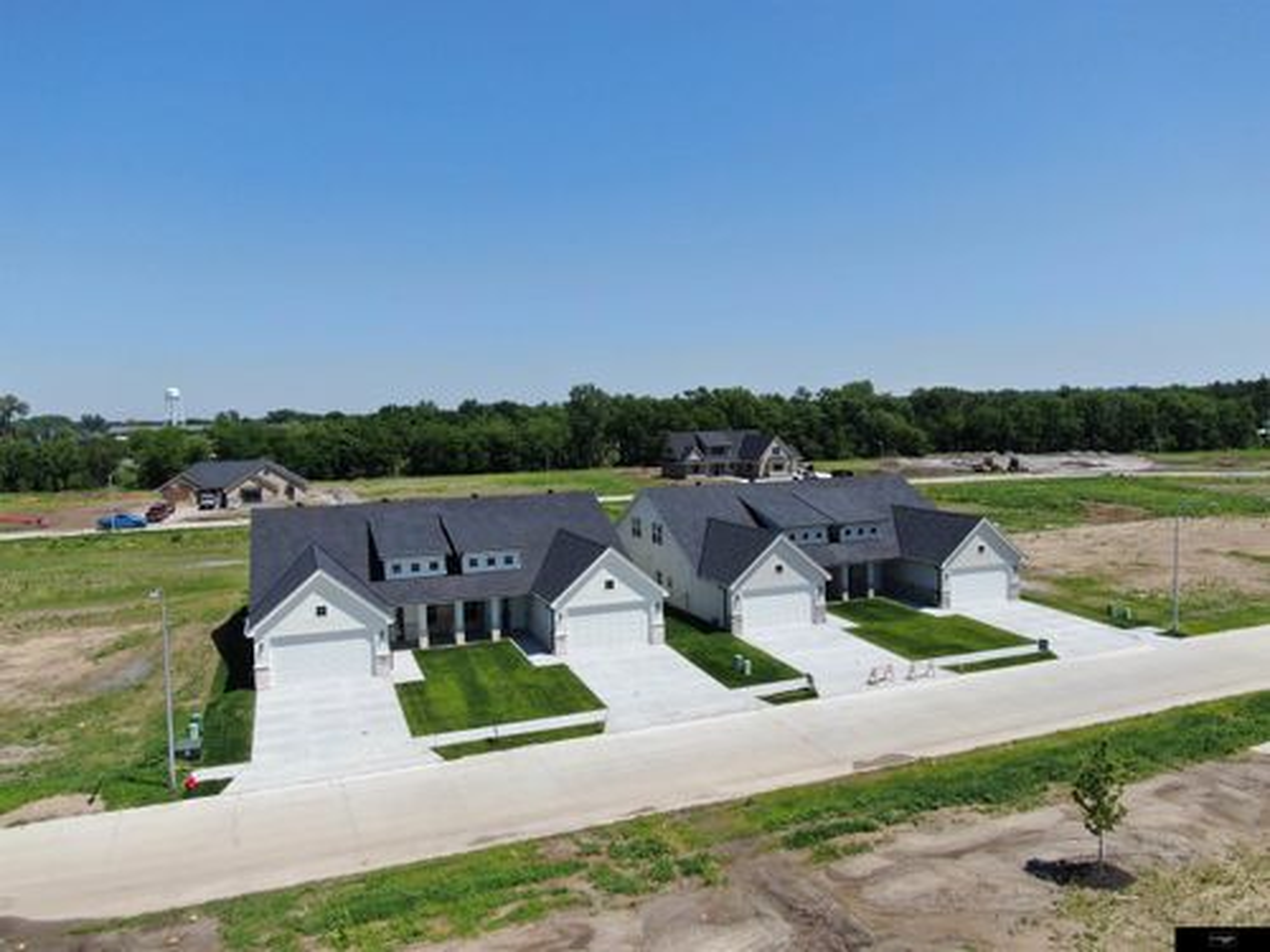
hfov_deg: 71.6
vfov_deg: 56.8
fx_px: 881
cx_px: 635
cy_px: 476
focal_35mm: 24
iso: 100
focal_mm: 4.39
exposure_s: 1/1600
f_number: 2.8
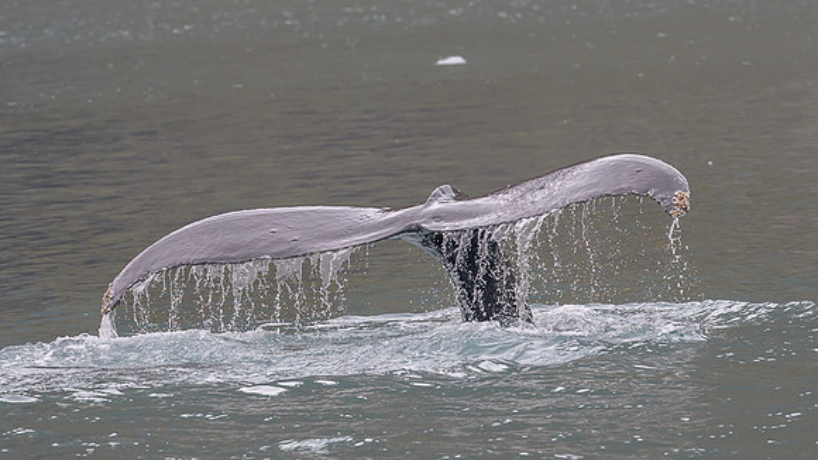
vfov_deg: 1.4
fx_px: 18412
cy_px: 130
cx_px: 398
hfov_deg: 2.5
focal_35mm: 849
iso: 800
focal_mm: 560
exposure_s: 1/1600
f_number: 9
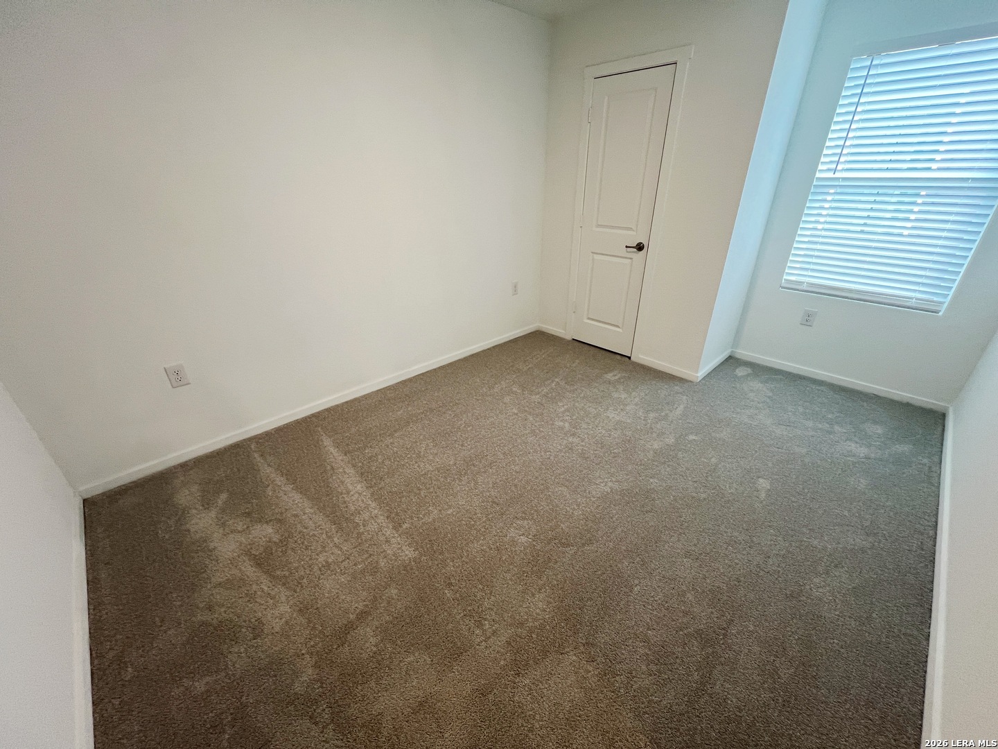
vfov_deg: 89.9
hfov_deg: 106.2
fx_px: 375
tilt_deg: -27.2
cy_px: 374
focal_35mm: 13
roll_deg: -0.3
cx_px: 499
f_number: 1.8
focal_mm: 1.57
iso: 160
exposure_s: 1/60
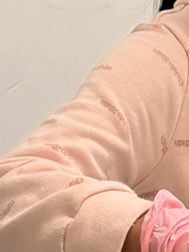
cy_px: 78
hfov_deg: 5.5
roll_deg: -0.3
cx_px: 392
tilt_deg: -2.4
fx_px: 1932
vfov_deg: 7.5
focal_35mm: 265
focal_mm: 5.96
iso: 80
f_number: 1.6
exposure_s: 1/60
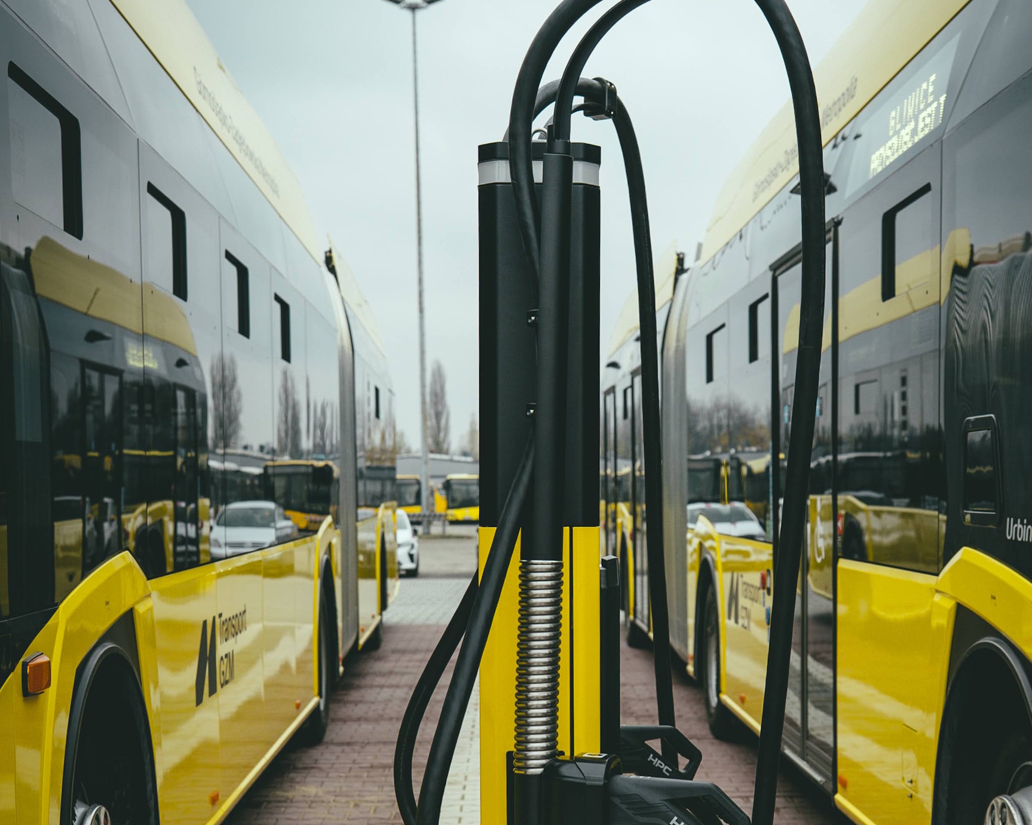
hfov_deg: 33.0
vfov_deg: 26.1
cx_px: 578
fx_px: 1741
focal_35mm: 57
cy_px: 685
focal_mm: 35
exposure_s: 1/250
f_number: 4
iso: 320
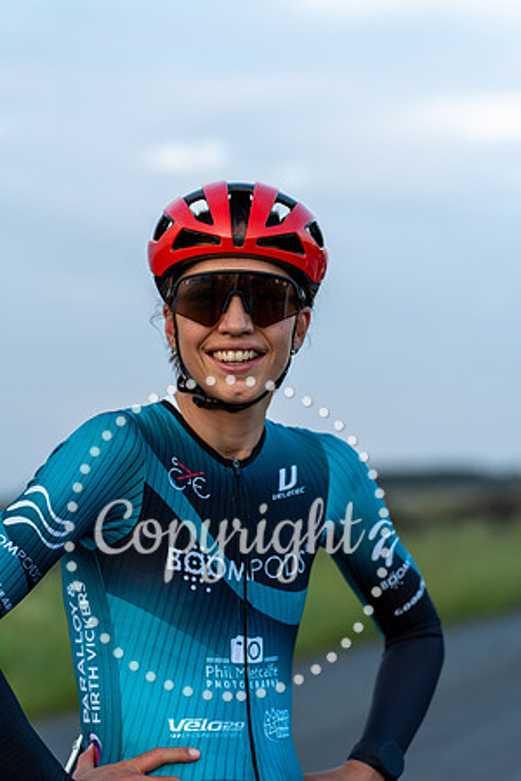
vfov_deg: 19.5
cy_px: 390
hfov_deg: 13.0
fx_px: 2279
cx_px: 260
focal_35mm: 105
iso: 400
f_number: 3.2
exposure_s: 1/1250
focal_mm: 105
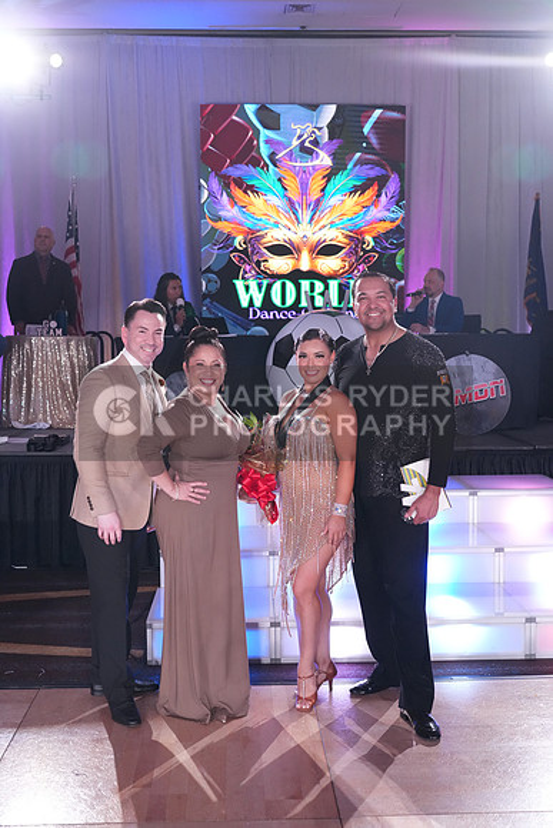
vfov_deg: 50.7
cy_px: 414
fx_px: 875
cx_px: 276
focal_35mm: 38
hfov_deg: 35.1
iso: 3200
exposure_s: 1/500
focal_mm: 38
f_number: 4
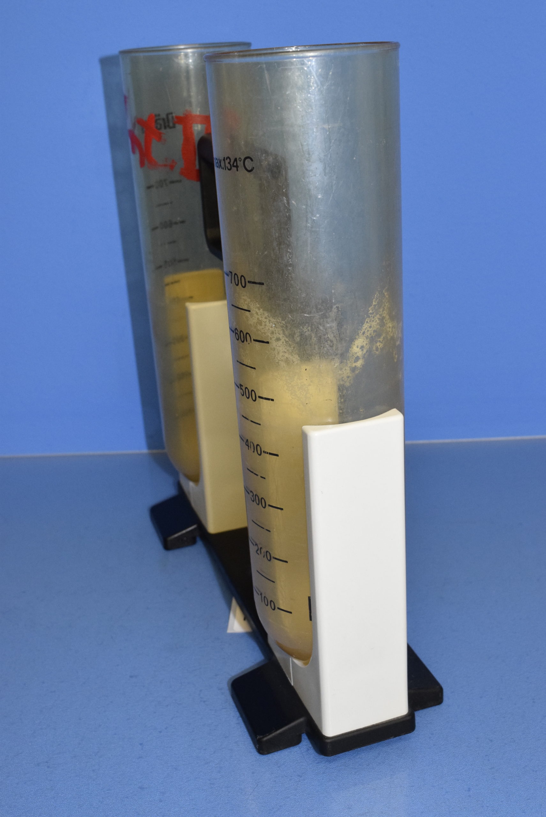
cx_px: 273
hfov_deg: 30.9
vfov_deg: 44.9
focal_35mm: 44
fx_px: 988
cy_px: 408
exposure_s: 1/60
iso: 2200
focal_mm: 29
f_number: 11
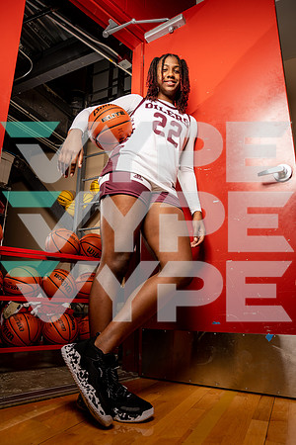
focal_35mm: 24
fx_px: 296
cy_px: 222
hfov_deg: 53.1
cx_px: 148
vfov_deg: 73.7
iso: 100
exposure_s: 1/250
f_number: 7.1
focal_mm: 24
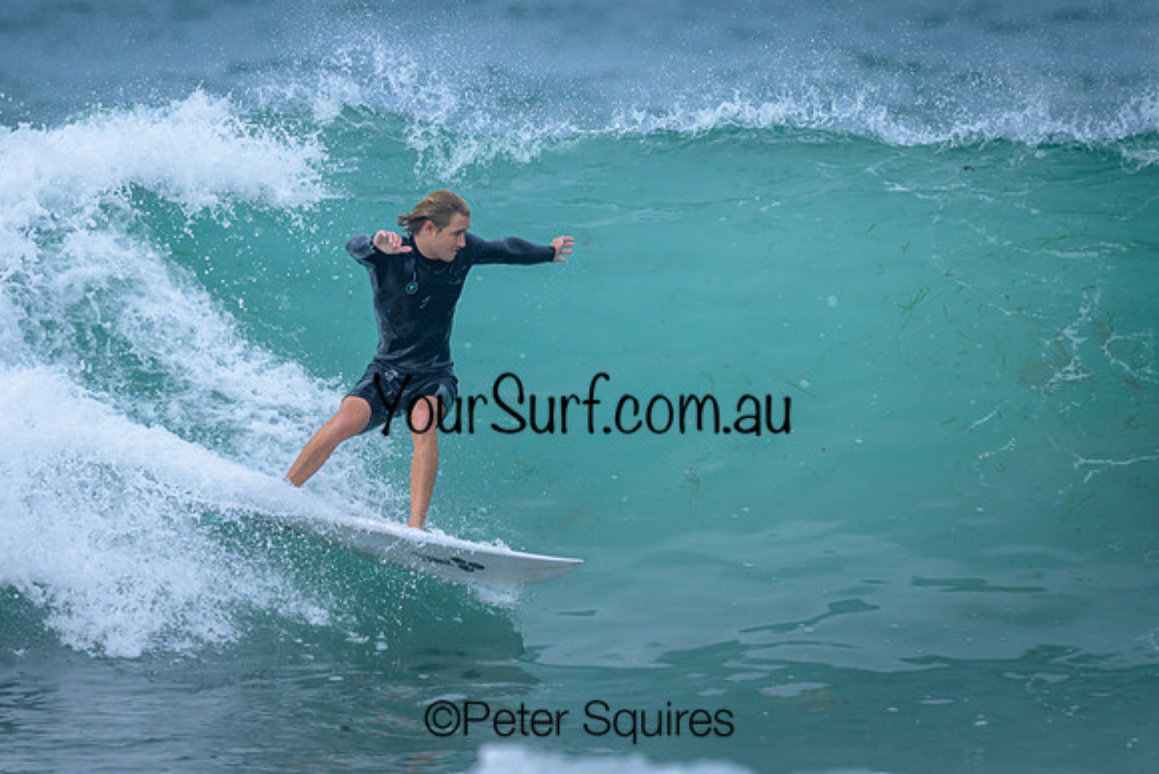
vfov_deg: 1.3
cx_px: 570
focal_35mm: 1100
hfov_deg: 1.9
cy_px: 422
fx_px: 35409
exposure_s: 1/2500
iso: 500
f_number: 6.3
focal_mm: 800
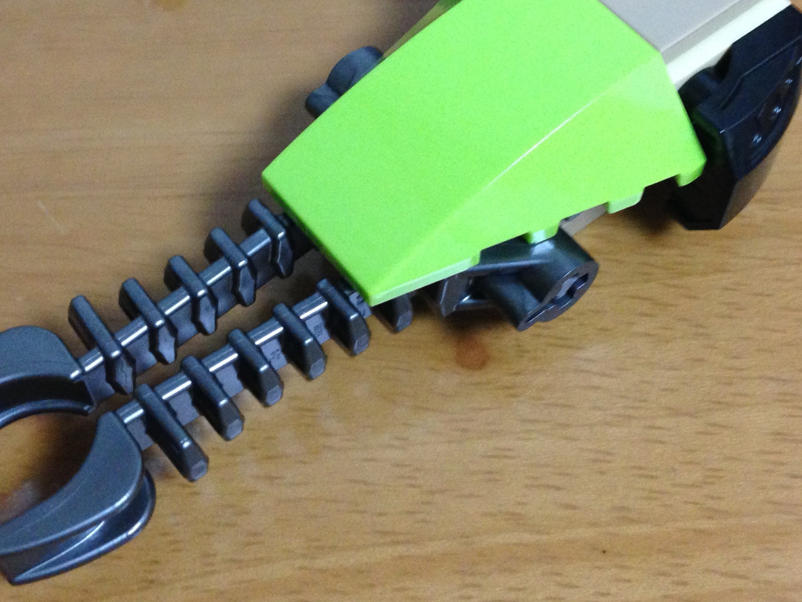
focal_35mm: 56
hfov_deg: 34.3
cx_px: 398
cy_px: 200
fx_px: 1298
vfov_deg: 26.0
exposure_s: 1/20
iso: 320
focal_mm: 4.12
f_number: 2.4
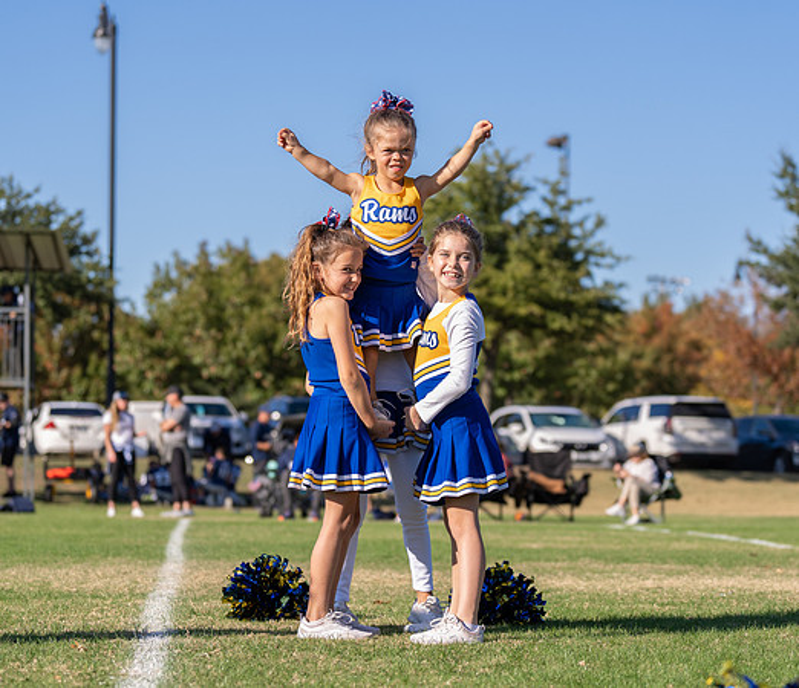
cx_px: 388
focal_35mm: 112
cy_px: 401
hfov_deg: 16.7
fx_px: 2719
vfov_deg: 14.4
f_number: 2.8
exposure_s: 1/1250
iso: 100
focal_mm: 77
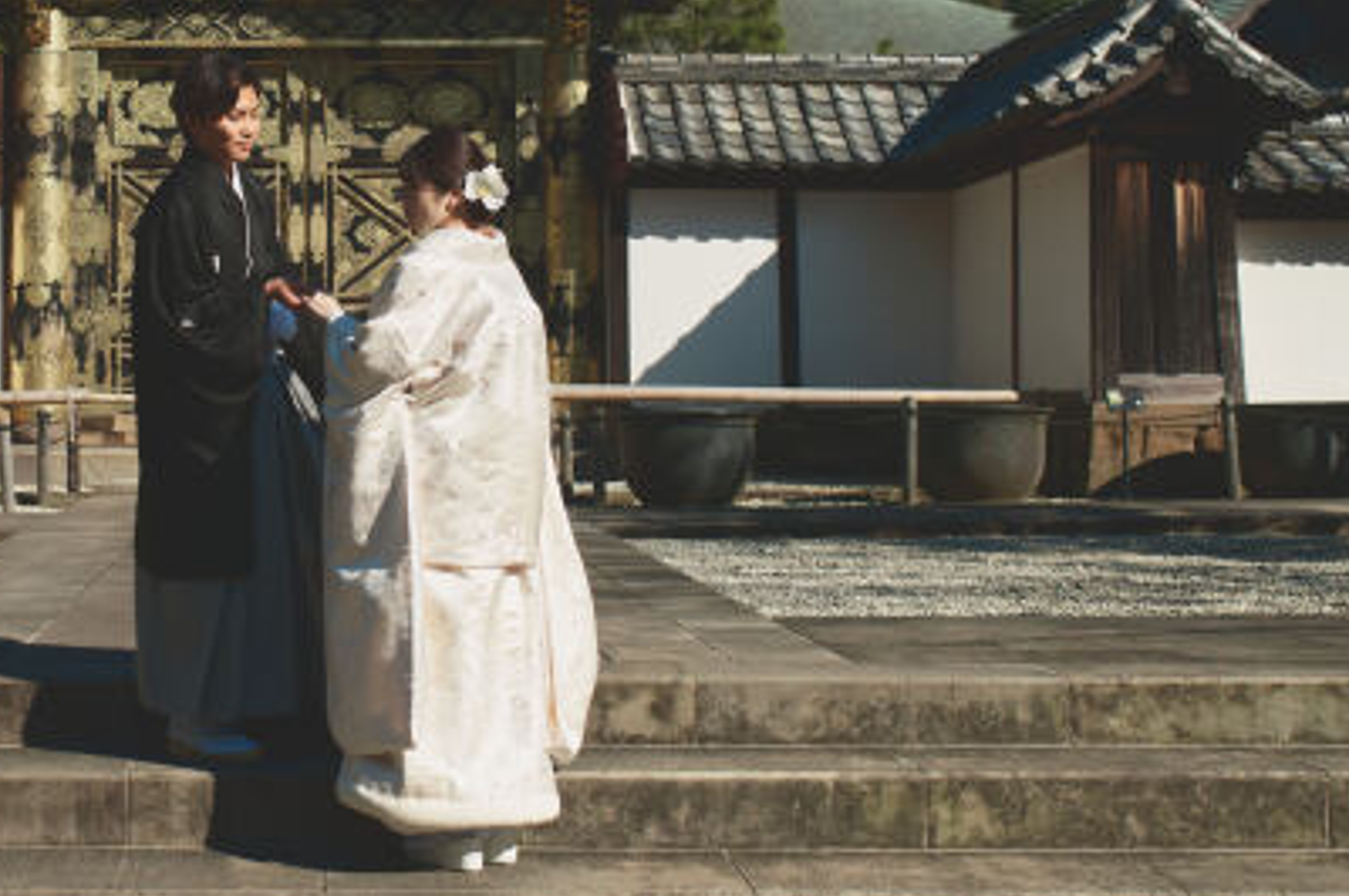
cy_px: 197
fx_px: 2621
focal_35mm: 70
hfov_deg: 28.3
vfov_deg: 19.3
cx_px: 273
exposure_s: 1/2000
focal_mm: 23
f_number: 3.2
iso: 100
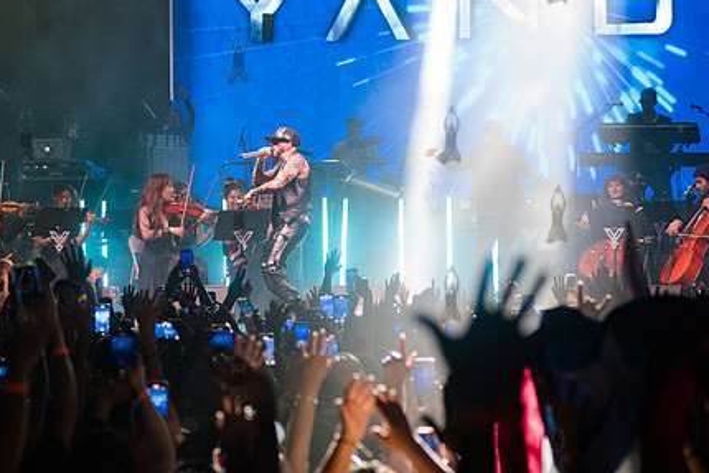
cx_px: 237
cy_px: 213
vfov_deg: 8.4
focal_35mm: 163
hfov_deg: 12.6
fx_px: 3211
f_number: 4
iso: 5000
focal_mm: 120
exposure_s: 1/500
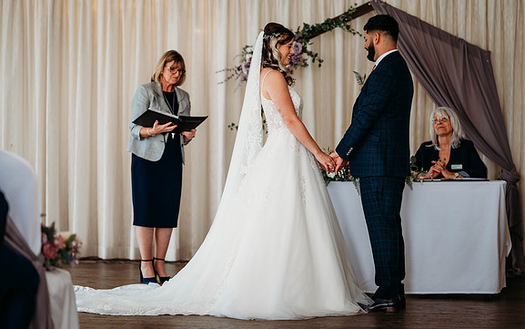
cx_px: 263
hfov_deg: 23.8
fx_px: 1245
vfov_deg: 15.0
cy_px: 170
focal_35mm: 87
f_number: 2
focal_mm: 85
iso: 160
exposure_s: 1/200
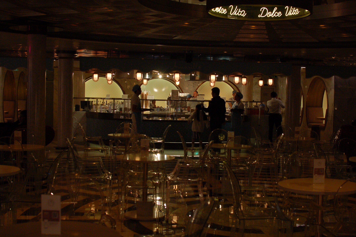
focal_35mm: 52
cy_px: 118
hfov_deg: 37.9
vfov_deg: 25.7
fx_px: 519
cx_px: 178
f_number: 3.5
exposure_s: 1/80
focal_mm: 35
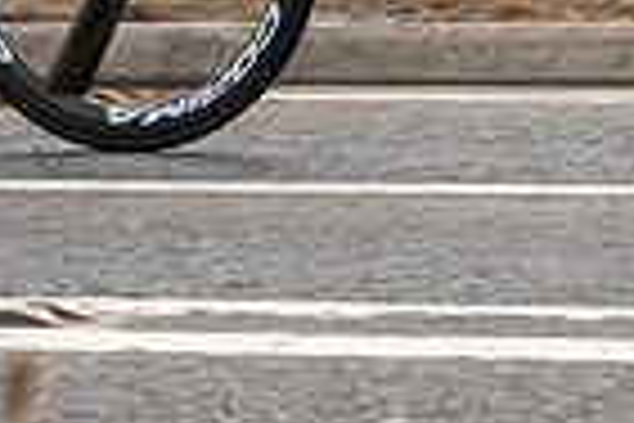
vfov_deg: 3.0
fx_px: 8136
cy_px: -539
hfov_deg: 4.5
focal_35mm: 462
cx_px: 115
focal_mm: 94
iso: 160
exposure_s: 1/800
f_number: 5
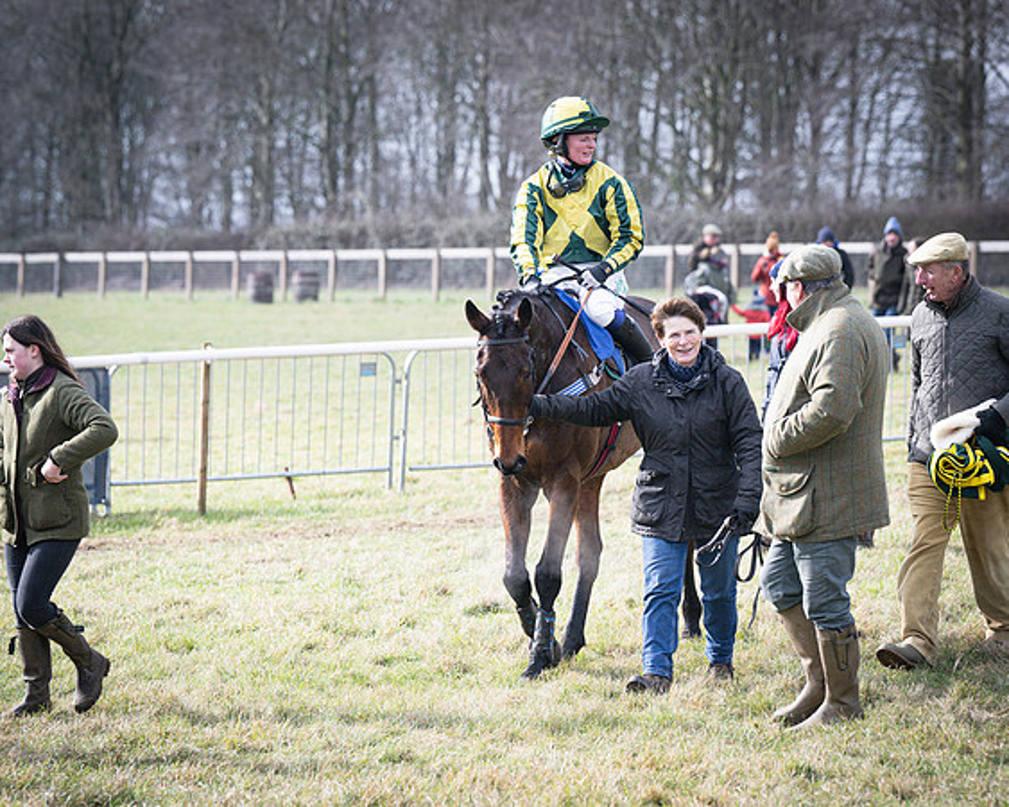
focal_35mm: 169
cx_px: 504
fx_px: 5043
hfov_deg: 11.4
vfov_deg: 9.1
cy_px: 404
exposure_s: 1/1000
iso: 400
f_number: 5
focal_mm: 150
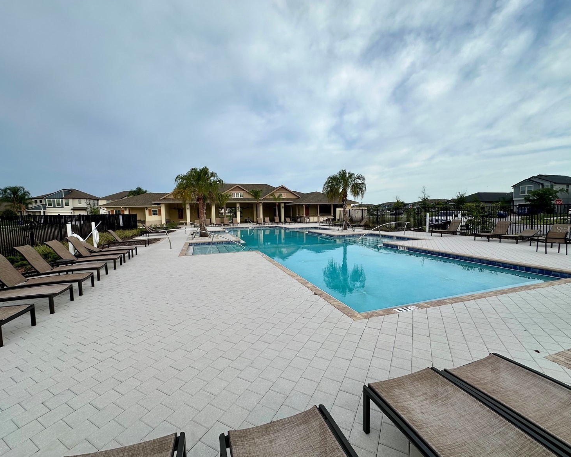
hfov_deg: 96.8
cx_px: 280
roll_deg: +1.3
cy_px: 229
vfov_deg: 84.0
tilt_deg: -2.9
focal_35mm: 15
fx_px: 253
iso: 40
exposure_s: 1/759
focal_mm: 2.22
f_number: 2.2
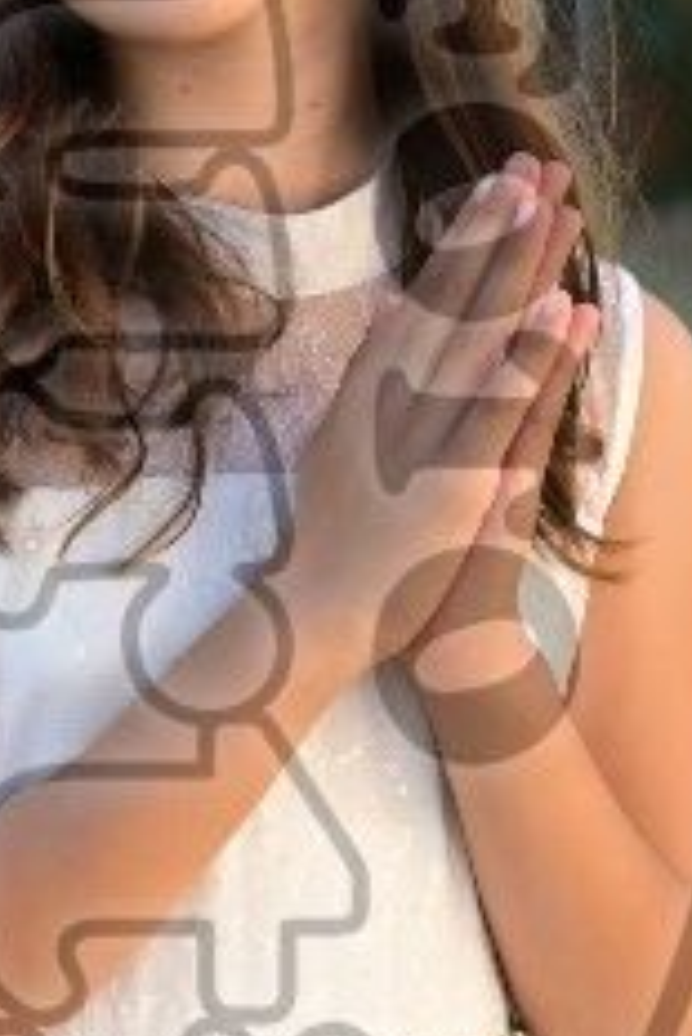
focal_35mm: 280
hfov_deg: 4.9
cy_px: 371
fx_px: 8061
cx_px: 230
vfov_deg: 7.3
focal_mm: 100
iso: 640
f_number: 5.6
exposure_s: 1/160
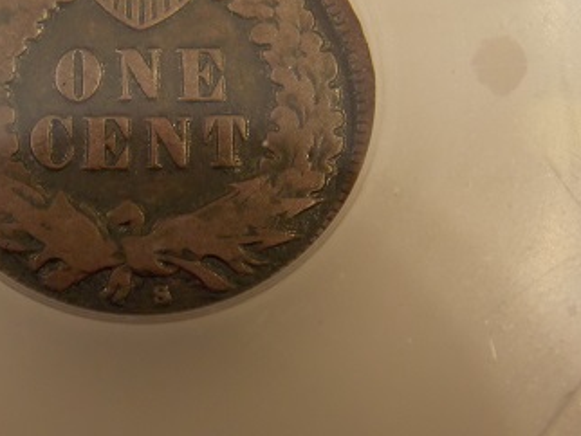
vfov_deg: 12.3
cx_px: 141
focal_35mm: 121
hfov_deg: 16.2
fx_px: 2032
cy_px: 168
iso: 250
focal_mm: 13.9
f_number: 4.3
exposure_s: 1/30
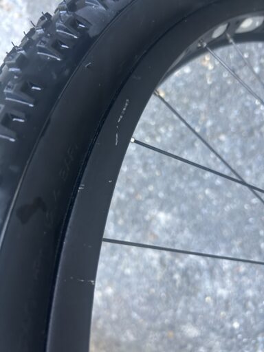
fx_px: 264
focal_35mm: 26
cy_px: 176
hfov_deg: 53.1
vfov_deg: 67.3
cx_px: 132
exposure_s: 1/60
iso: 250
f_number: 1.5
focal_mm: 5.7
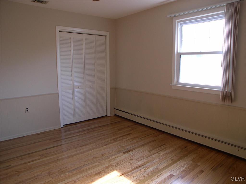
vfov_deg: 37.7
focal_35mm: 38
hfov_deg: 49.0
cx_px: 123
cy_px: 92
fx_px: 270
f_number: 2.8
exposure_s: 1/41.7
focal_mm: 8
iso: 100
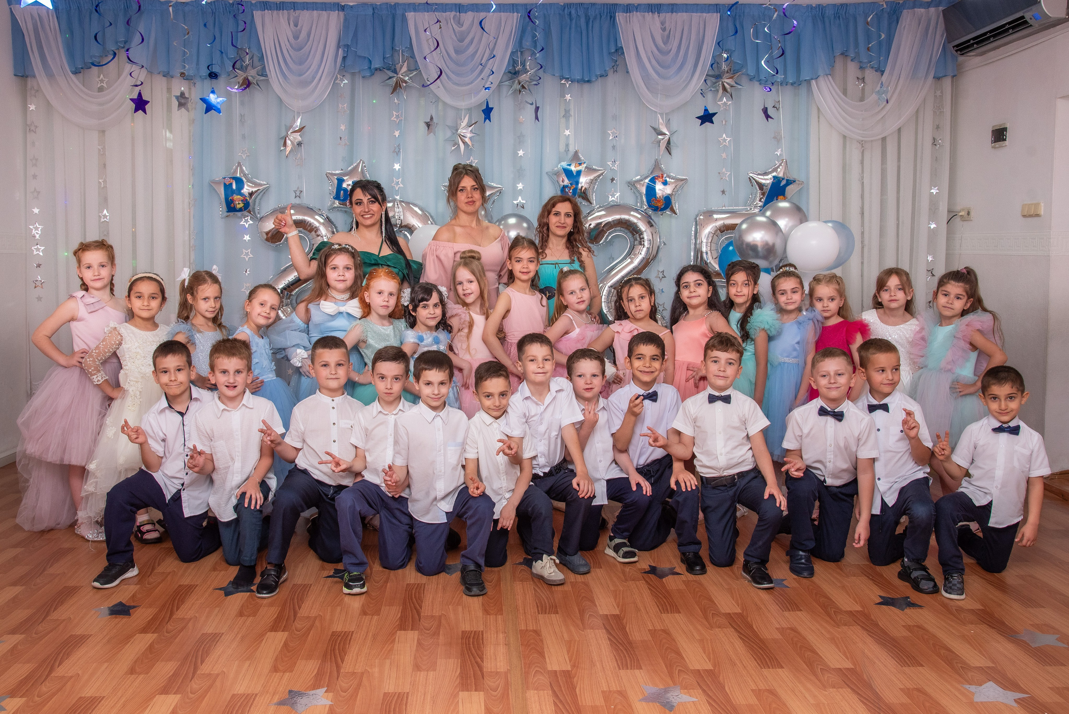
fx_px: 1052
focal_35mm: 35
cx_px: 491
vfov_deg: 37.4
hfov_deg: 53.8
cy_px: 333
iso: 640
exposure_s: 1/160
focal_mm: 31
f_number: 7.1
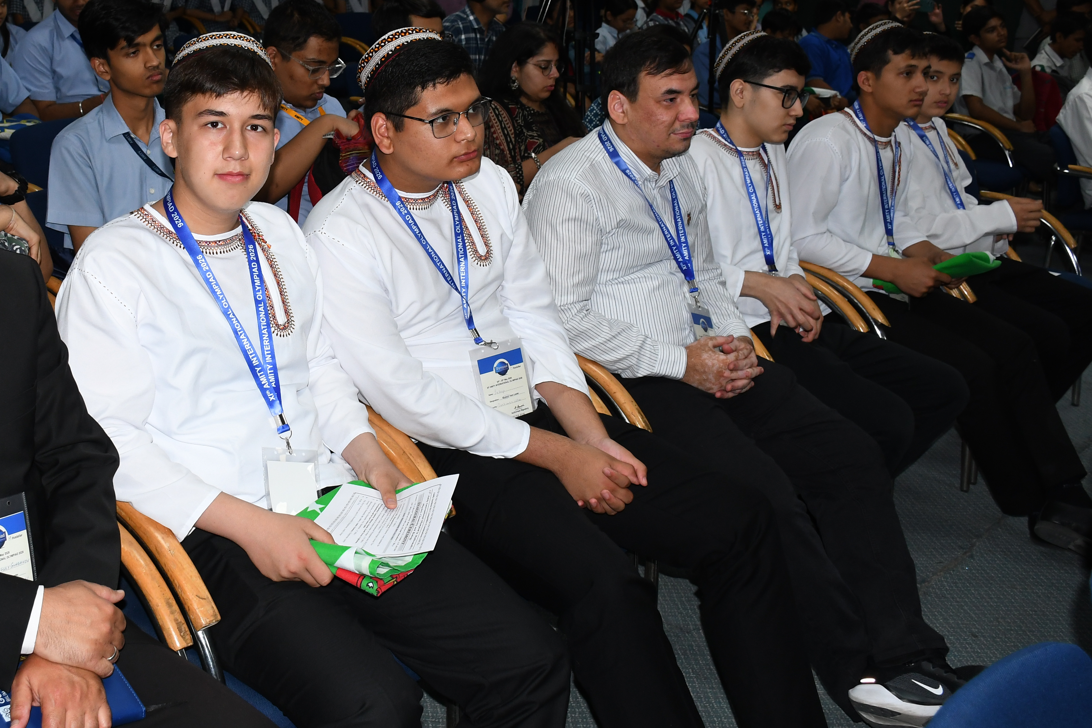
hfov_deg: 44.6
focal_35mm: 43
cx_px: 348
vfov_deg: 30.8
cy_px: 218
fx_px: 1304
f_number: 5.6
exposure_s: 1/125
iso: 800
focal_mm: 20
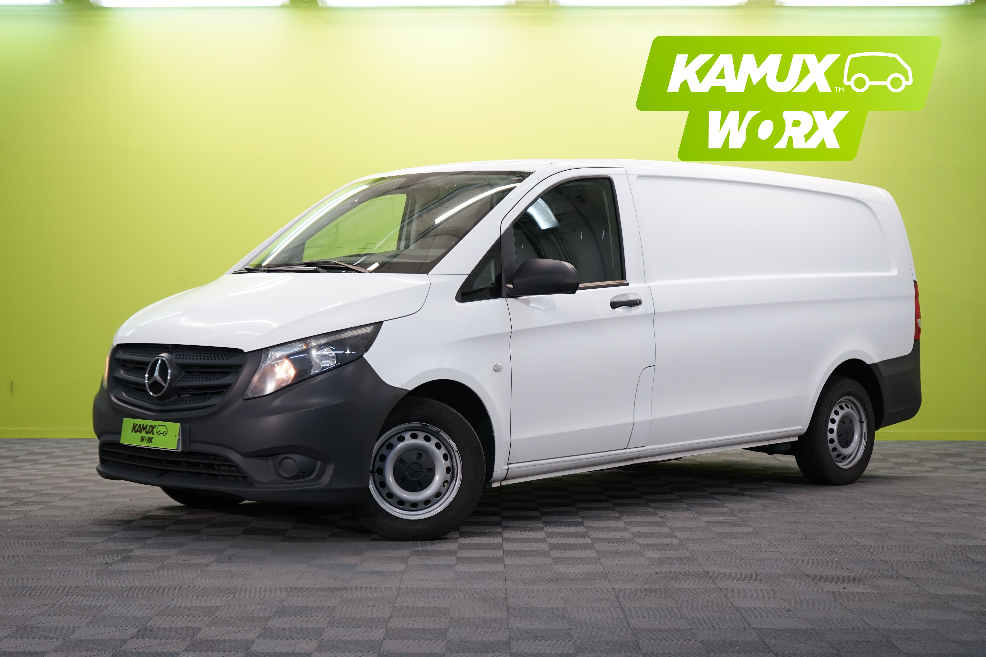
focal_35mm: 59
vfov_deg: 23.0
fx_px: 1616
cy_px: 328
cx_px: 493
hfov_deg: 33.9
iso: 500
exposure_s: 1/40
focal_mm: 59
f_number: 5
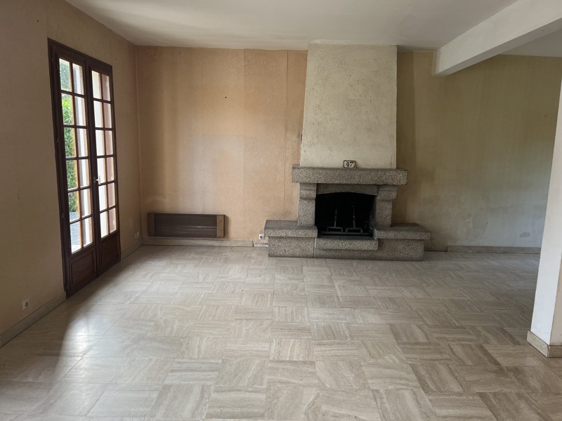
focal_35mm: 26
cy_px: 210
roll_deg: -2.3
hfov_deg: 67.3
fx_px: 422
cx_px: 281
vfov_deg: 53.1
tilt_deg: -10.4
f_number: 1.6
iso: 64
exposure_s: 1/122
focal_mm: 5.1
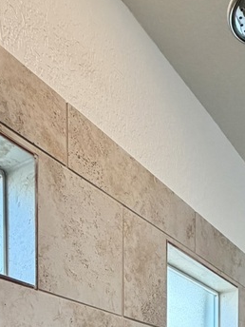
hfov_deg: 32.4
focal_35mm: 44
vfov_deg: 32.0
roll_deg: -0.2
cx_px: 175
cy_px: 431
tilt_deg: -1.2
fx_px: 415
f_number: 2.2
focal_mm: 2.22
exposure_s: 1/120
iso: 200
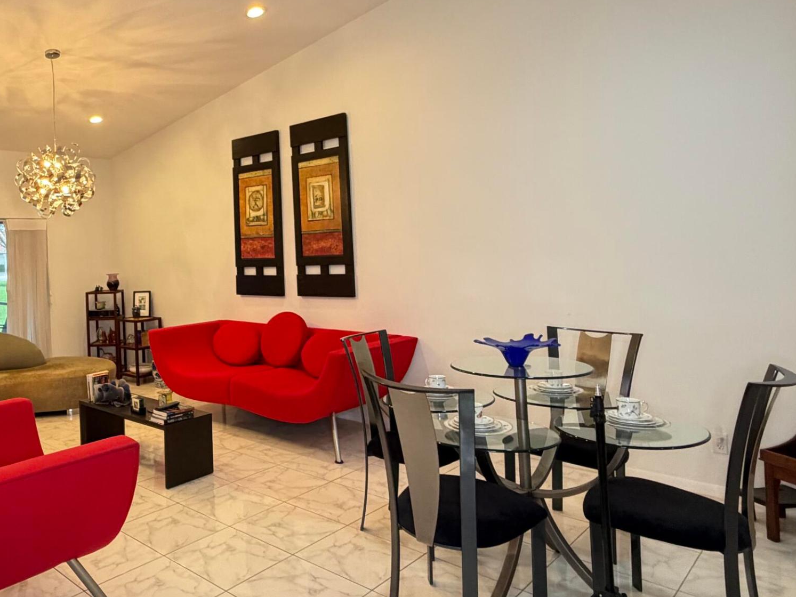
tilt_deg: -0.1
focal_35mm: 27
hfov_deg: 62.1
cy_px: 246
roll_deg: +3.1
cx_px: 212
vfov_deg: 51.1
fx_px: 621
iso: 320
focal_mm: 2.22
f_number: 2.2
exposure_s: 1/60
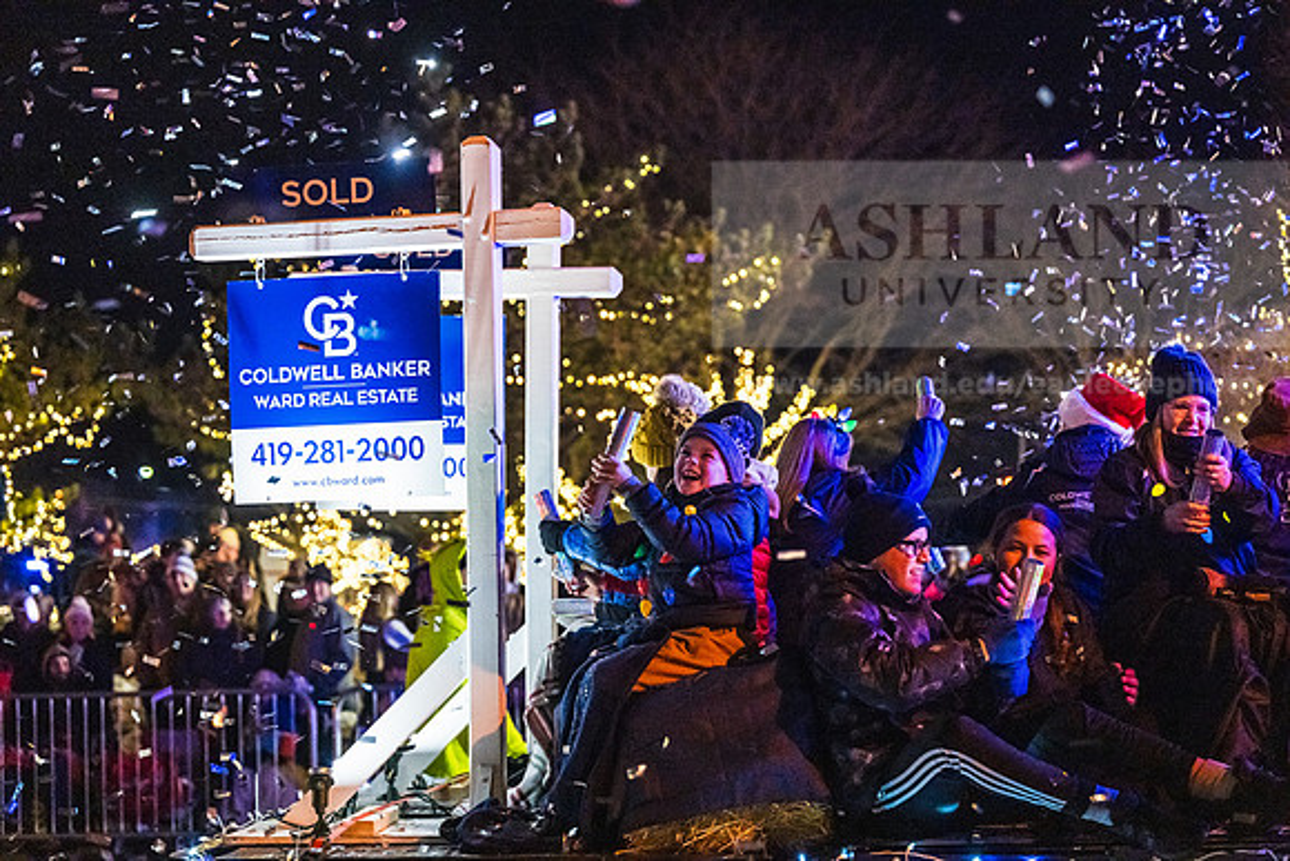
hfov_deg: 28.8
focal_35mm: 70
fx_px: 2509
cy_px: 430
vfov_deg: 19.5
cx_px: 645
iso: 6400
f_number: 2.8
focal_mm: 70
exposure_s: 1/400
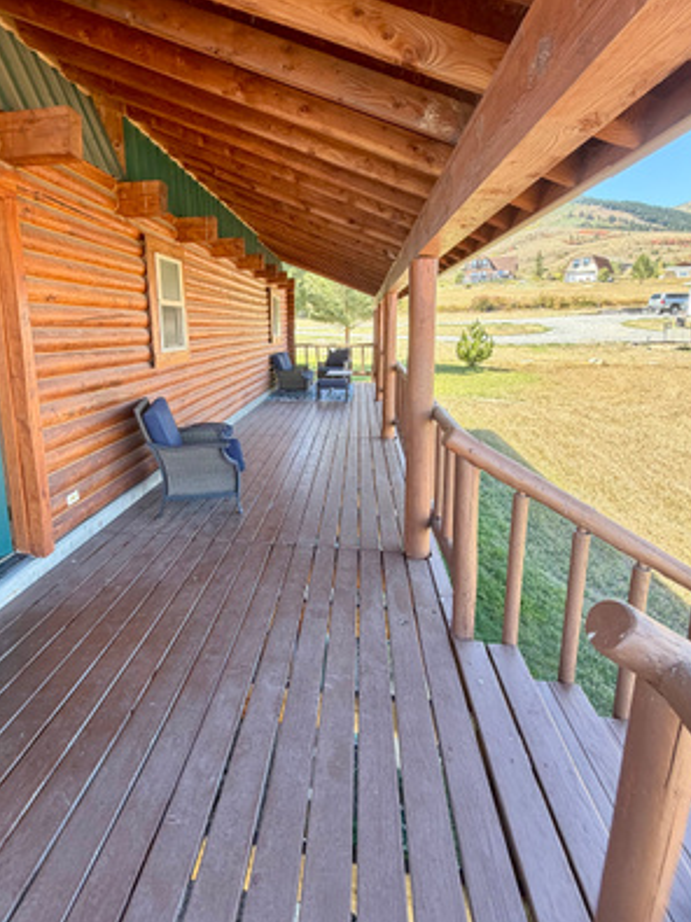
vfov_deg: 90.6
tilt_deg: -10.2
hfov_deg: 74.1
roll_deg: +0.6
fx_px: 453
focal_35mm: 17
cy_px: 401
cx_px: 287
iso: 100
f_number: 2.2
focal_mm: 2.22
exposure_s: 1/121
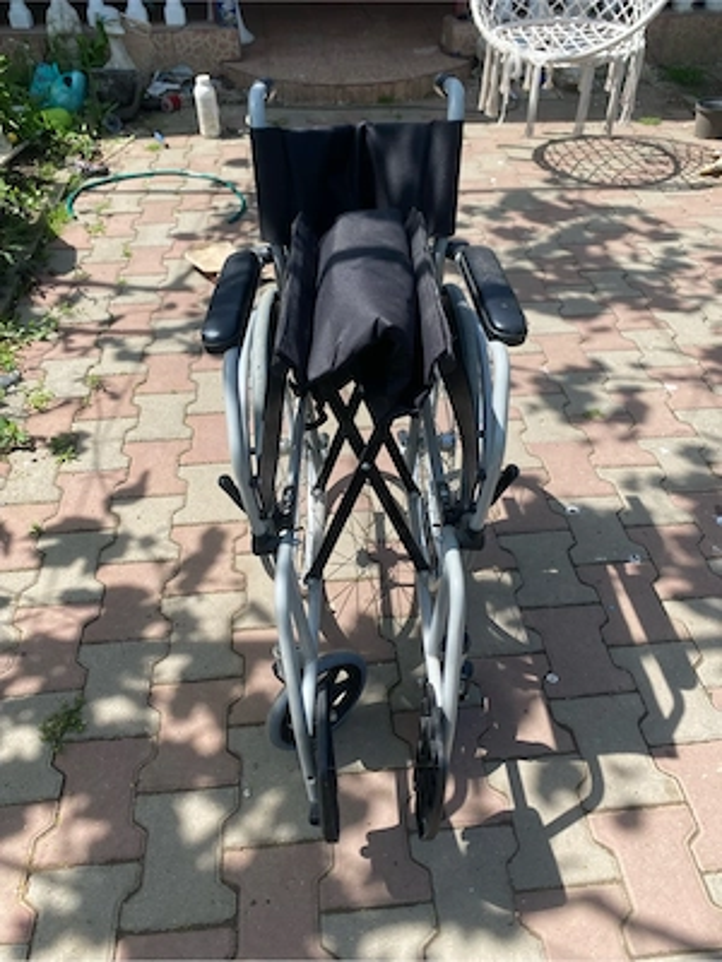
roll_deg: +2.9
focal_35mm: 26
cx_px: 361
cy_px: 481
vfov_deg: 67.3
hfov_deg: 53.1
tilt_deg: -40.9
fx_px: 723
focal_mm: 4.25
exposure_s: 1/1429
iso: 32
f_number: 1.8
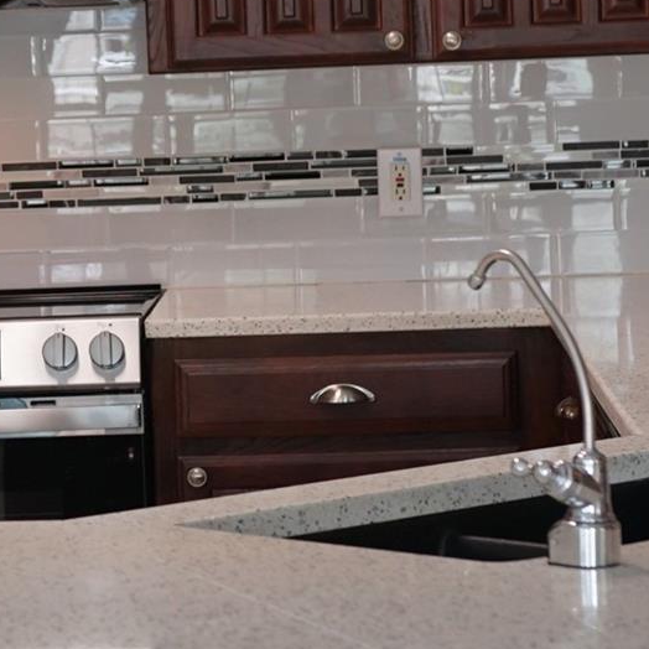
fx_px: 3309
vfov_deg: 11.2
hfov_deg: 11.1
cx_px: 6
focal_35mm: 156
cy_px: 252
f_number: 4.5
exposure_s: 1/160
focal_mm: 47
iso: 800
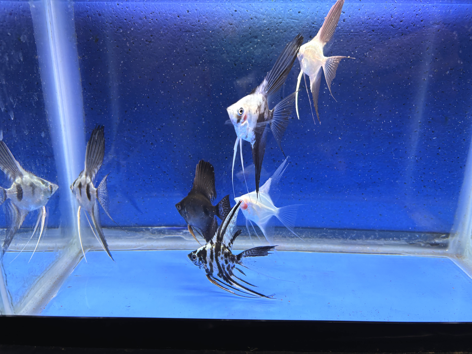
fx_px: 355
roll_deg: +0.0
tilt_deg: -20.4
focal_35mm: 26
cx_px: 236
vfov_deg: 53.1
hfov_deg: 67.3
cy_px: 177
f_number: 1.6
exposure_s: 1/79
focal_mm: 5.96
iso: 64
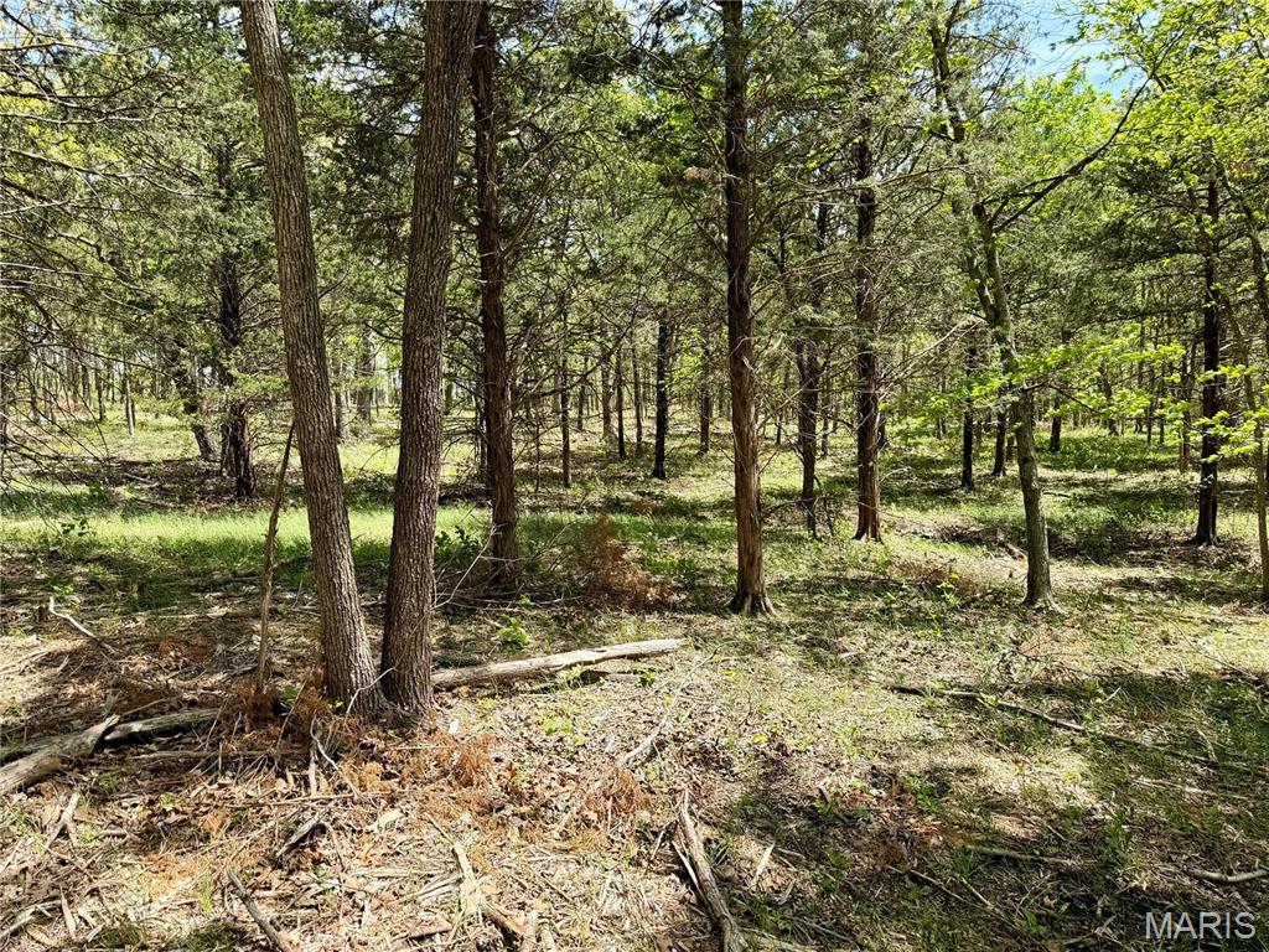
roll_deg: +3.7
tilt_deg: -4.0
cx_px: 634
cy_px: 476
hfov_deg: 71.6
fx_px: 880
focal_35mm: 24
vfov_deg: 56.8
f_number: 1.78
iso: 80
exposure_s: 1/1337
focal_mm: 6.76
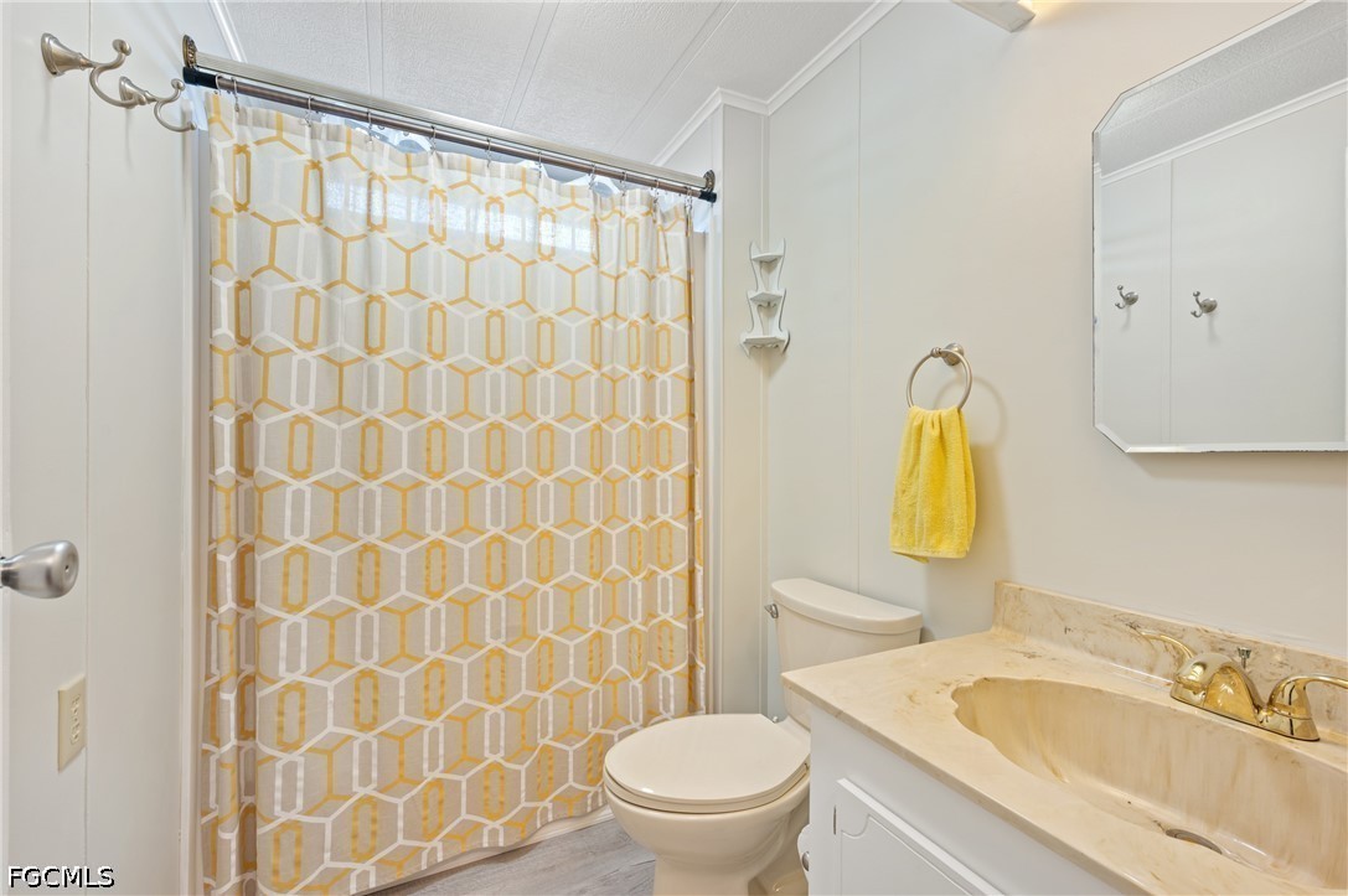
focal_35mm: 15
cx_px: 674
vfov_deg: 77.2
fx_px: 561
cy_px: 448
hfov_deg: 100.4
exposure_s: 1/2
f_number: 8
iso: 100
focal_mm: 15
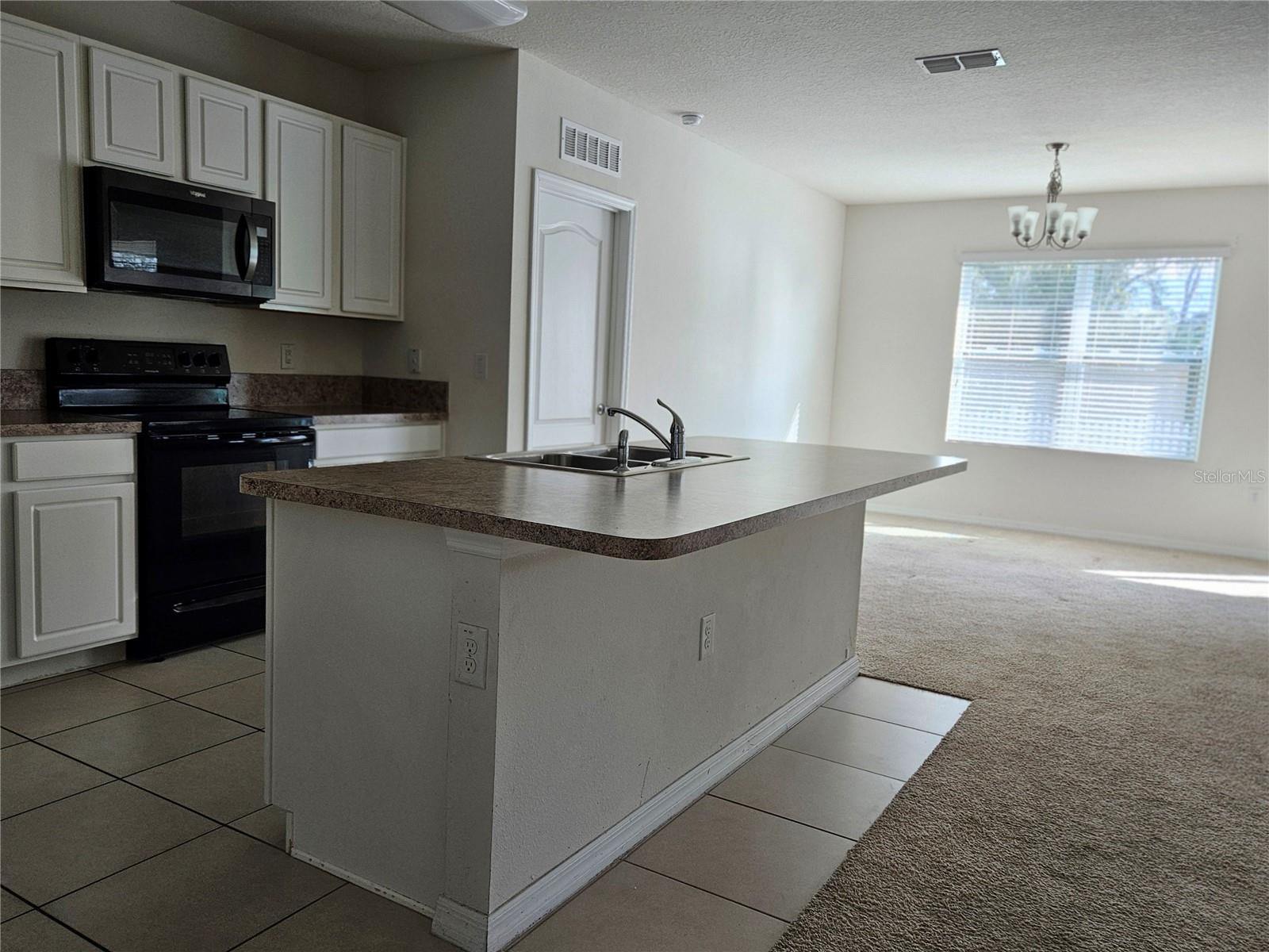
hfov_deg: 73.9
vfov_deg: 58.9
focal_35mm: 23
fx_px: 843
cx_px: 634
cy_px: 476
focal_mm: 5.4
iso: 80
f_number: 1.8
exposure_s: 1/120
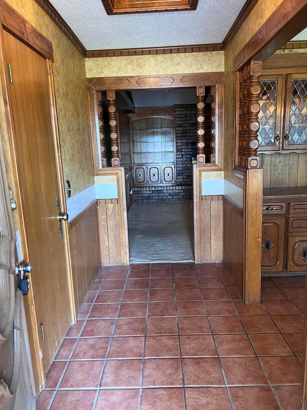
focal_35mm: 26
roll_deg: +3.1
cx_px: 154
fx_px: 307
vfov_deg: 67.3
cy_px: 205
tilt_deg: -10.1
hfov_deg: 53.1
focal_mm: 5.7
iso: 200
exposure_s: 1/60
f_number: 1.5
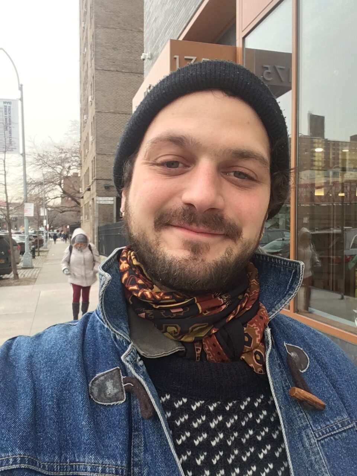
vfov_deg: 58.4
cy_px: 238
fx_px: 426
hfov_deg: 45.4
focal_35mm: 31
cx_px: 178
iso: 50
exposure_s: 1/40
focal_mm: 2.15
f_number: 2.4
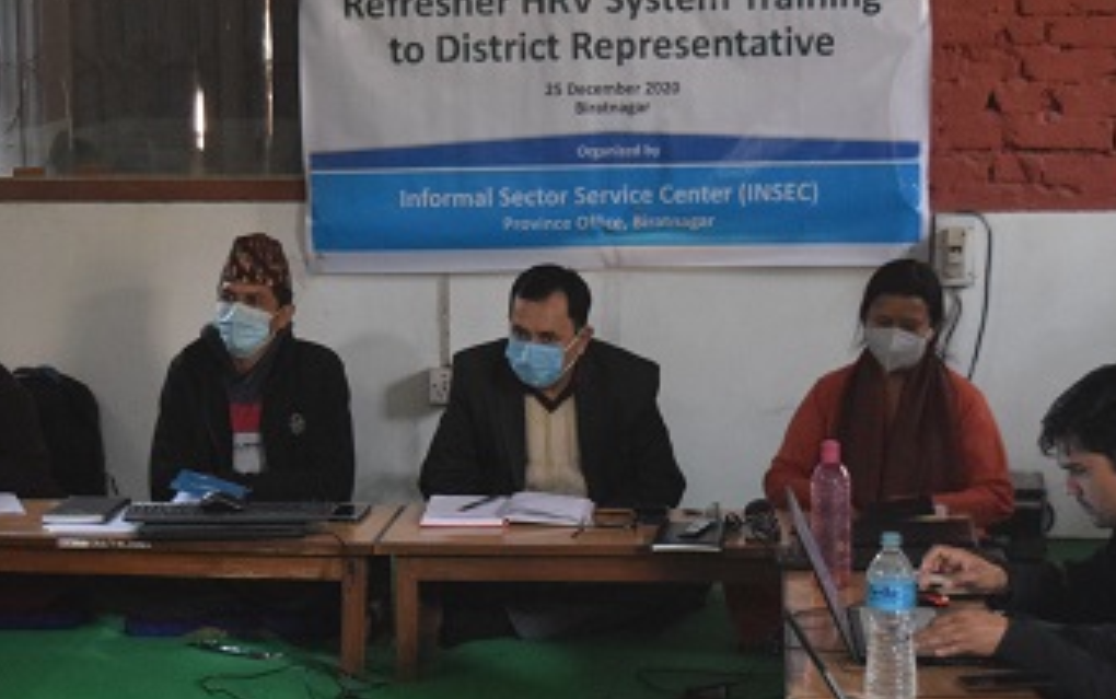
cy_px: 520
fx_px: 2800
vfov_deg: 14.2
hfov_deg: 22.5
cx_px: 515
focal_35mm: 92
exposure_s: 1/60
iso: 3200
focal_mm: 32
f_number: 4.5
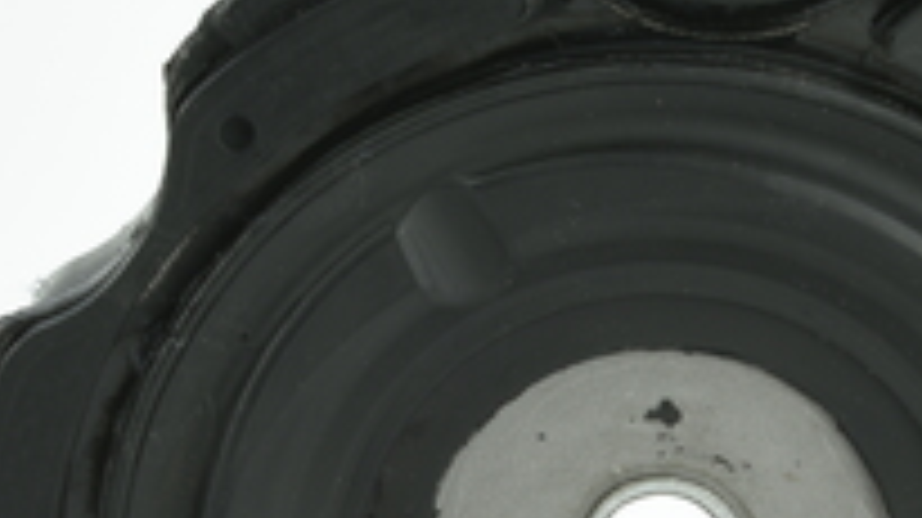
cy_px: 536
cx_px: 684
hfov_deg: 9.7
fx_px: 5399
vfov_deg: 5.5
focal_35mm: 221
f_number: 32
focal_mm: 60
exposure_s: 1/2
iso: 64
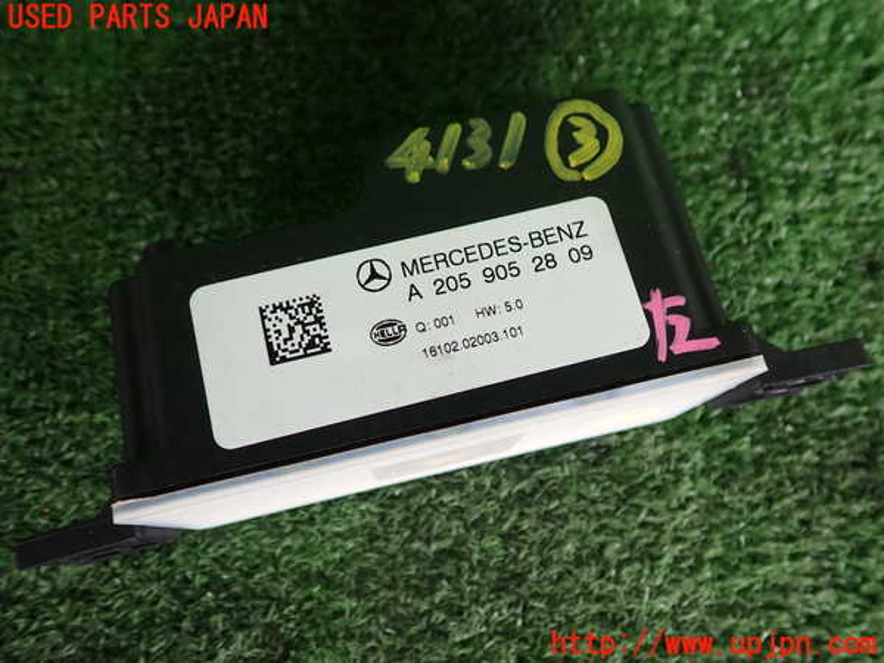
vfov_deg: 46.8
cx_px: 442
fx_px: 766
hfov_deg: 60.0
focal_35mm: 30
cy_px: 332
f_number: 2.3
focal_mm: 5.4
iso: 100
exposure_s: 1/60
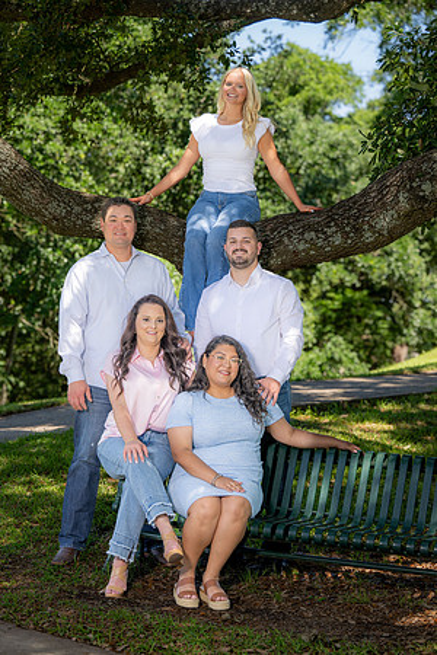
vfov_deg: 24.5
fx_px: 1511
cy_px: 328
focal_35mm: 83
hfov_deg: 16.5
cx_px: 218
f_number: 4
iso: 100
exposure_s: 1/200
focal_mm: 83
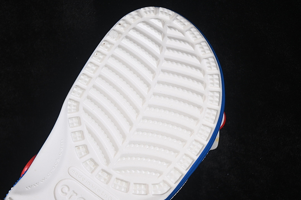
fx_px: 627
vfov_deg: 18.2
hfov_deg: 27.0
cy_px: 100
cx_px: 150
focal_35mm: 75
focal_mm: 50
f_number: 7.1
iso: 160
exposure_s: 1/80
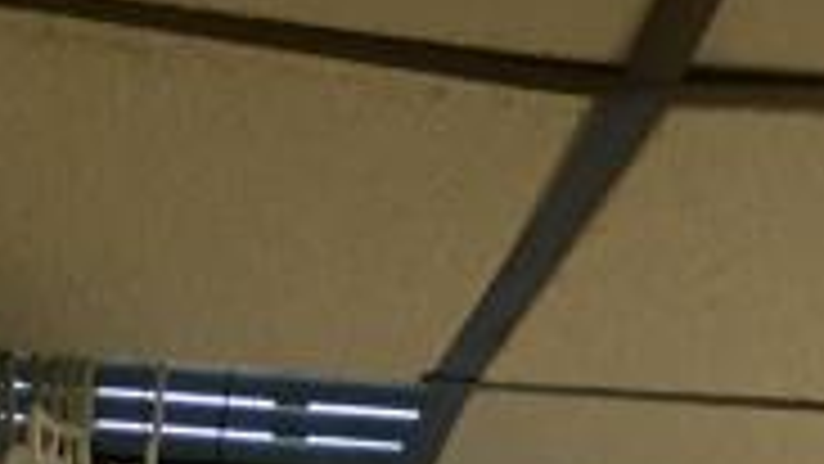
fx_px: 3868
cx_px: 464
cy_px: 1608
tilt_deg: -4.0
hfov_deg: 12.2
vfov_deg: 6.1
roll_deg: -2.4
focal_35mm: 177
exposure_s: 1/30
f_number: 2.2
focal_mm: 4.15
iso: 40
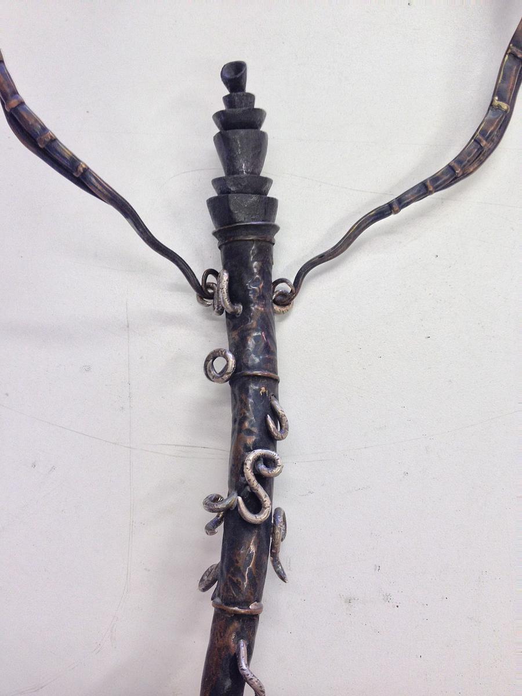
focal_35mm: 35
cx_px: 261
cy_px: 348
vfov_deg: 52.6
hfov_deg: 40.7
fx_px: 704
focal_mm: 4.28
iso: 50
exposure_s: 1/30
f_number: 2.4
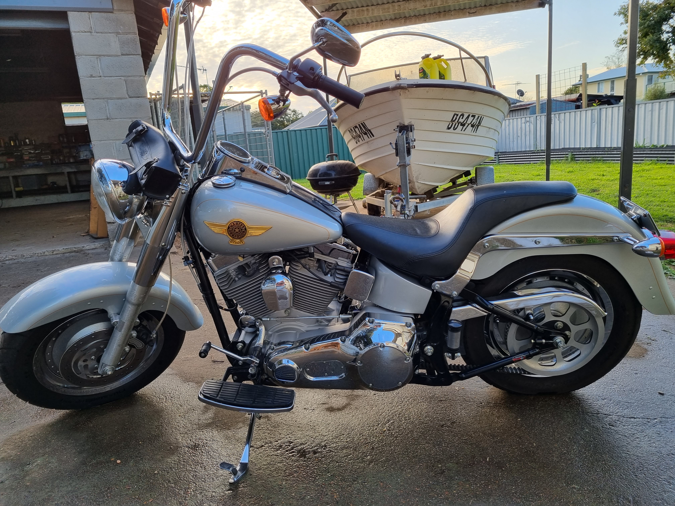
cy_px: 253
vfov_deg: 53.1
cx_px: 338
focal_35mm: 26
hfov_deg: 67.3
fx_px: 507
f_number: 1.8
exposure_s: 1/226
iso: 50
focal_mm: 5.4
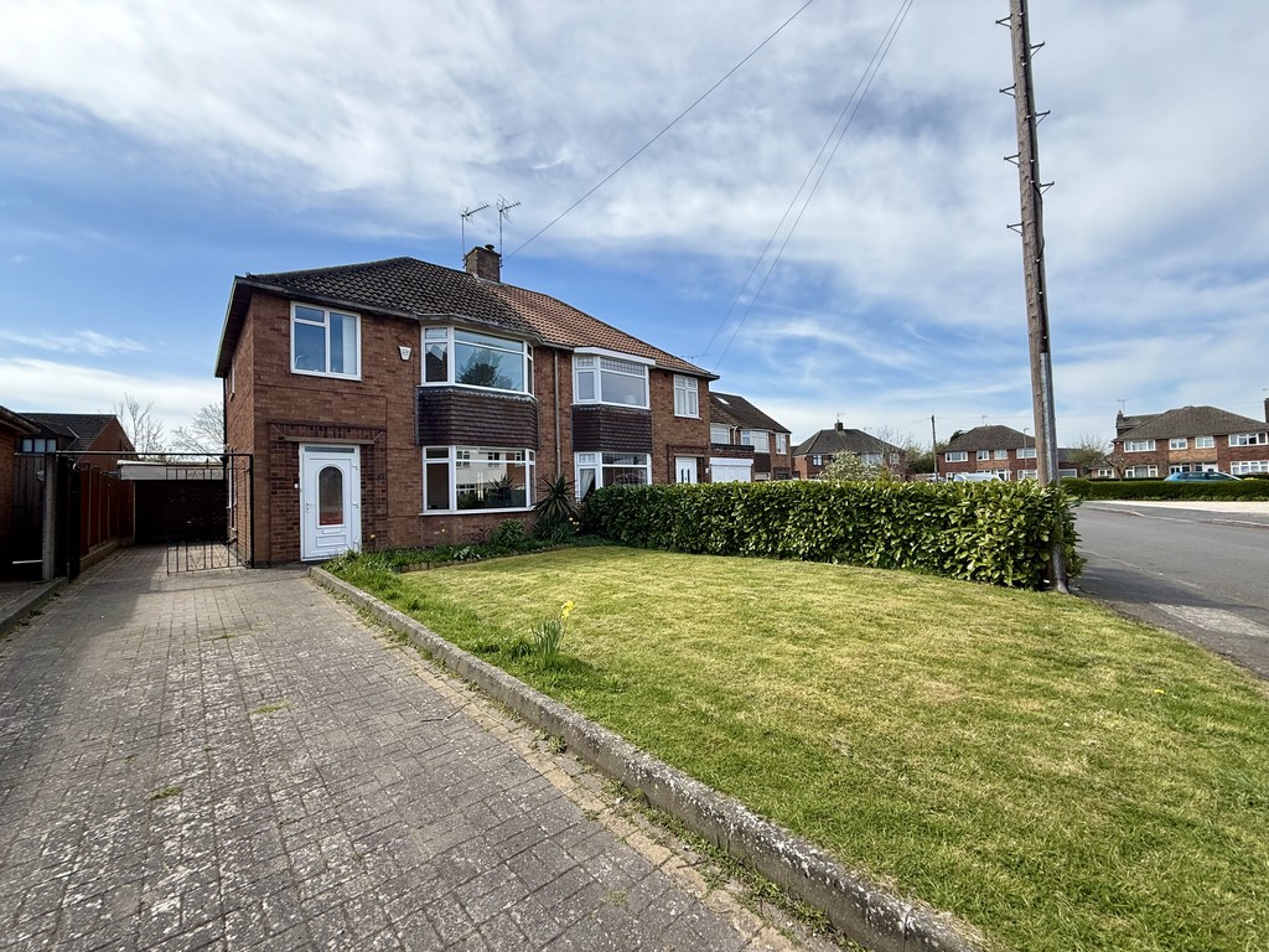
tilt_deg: +2.5
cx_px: 634
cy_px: 476
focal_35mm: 14
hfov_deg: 102.1
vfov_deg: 85.7
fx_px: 513
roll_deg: +2.1
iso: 50
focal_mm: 2.22
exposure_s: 1/1125
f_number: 2.2
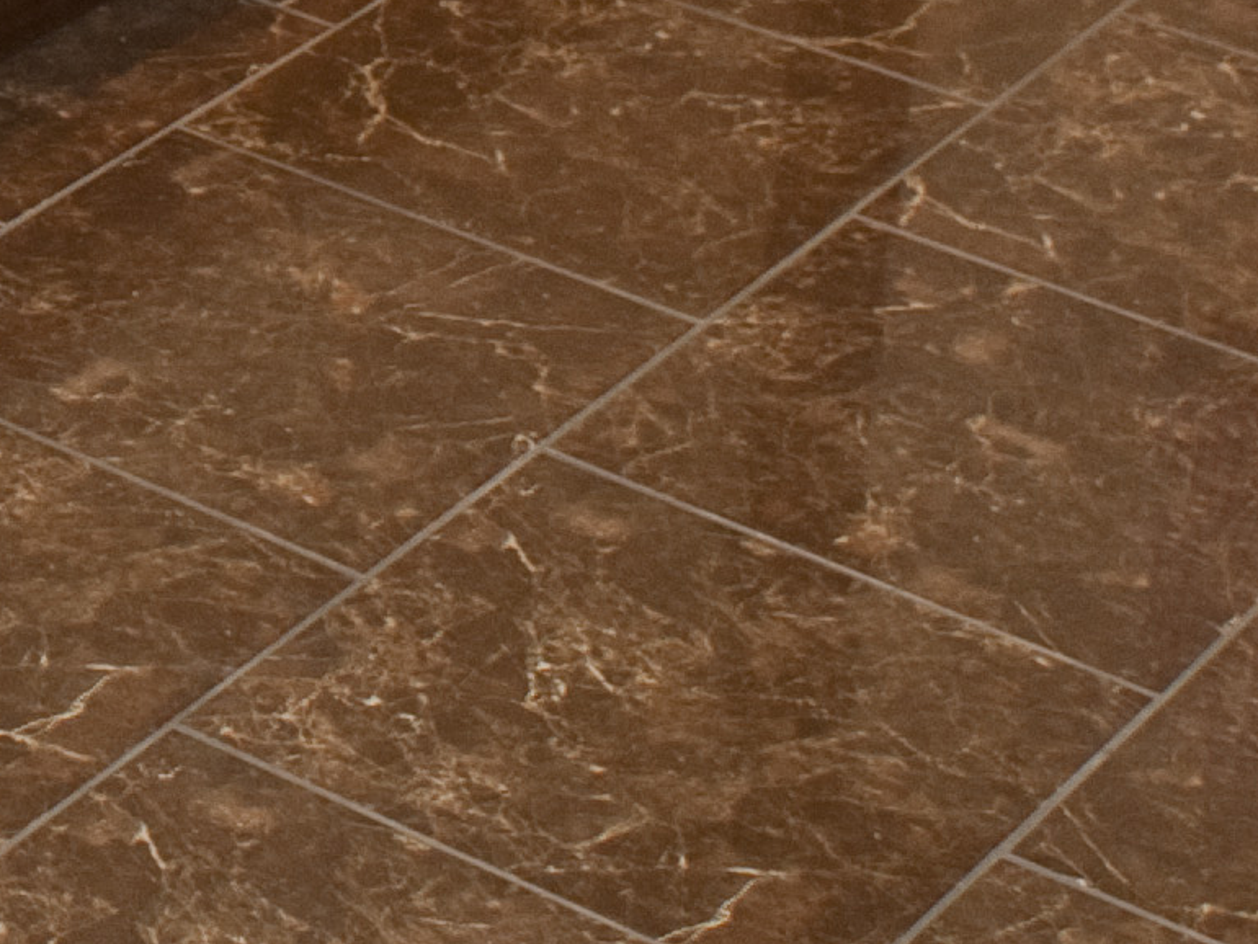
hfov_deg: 11.9
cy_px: -1119
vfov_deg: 9.1
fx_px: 5489
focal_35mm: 151
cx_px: -1083
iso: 200
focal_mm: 20
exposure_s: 1/50
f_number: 4.5
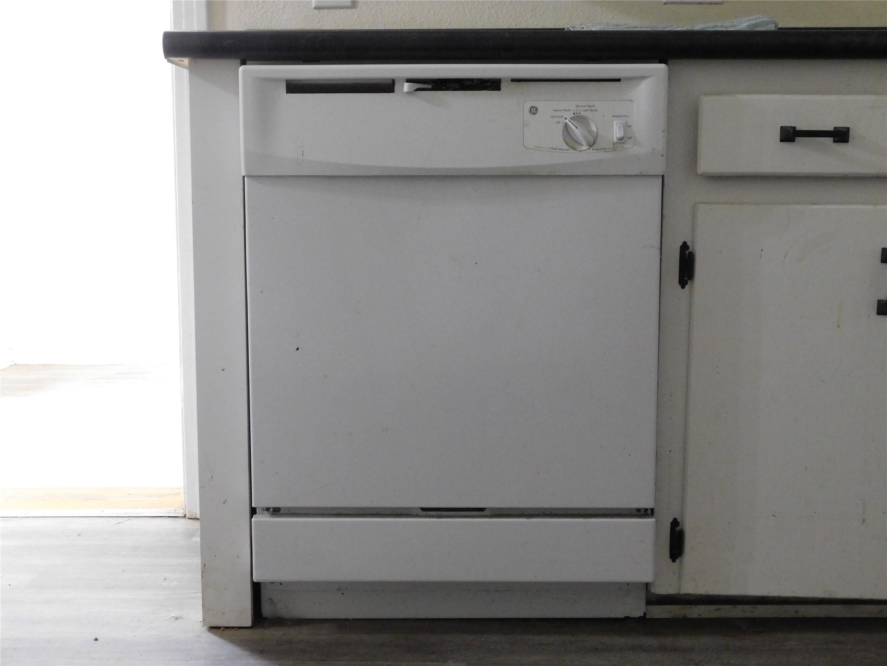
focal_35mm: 45
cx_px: 444
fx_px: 1153
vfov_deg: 32.2
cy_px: 333
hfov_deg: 42.1
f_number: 3.7
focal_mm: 8
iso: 640
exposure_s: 1/8
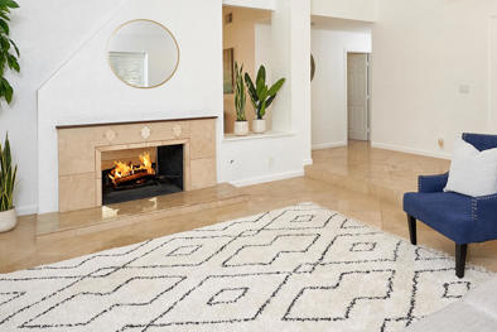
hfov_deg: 68.6
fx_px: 359
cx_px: 303
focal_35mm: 26
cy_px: 86
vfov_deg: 47.9
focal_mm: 16
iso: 800
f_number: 8
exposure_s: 1/50
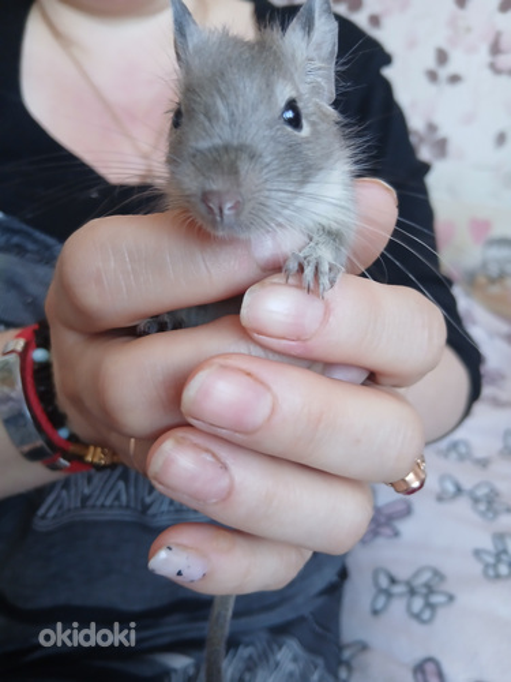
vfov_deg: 67.3
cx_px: 256
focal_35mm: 26
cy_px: 341
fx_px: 512
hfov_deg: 53.1
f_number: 1.8
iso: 320
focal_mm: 3.98
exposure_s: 1/25
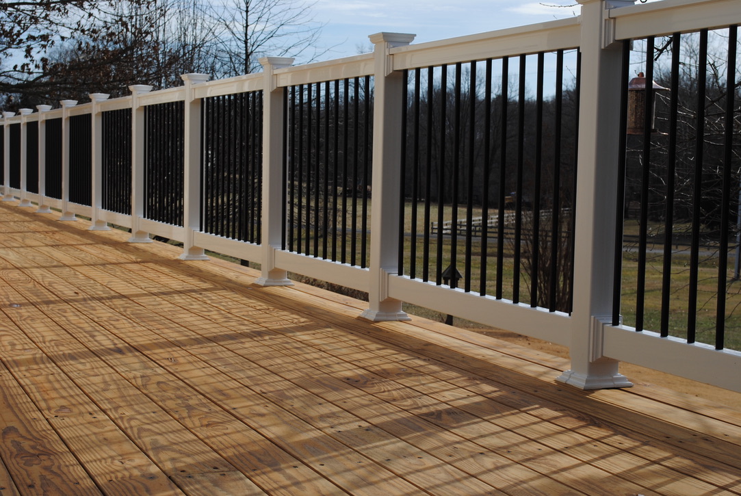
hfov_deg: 33.4
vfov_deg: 22.7
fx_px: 1236
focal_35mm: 60
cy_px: 248
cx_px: 370
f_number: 9
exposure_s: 1/320
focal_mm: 40
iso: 100
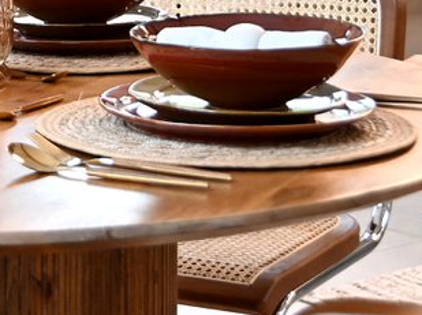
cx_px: -104
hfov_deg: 11.3
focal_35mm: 172
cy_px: -33
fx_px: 2094
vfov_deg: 8.5
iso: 1600
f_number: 5.6
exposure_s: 1/60
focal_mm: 46
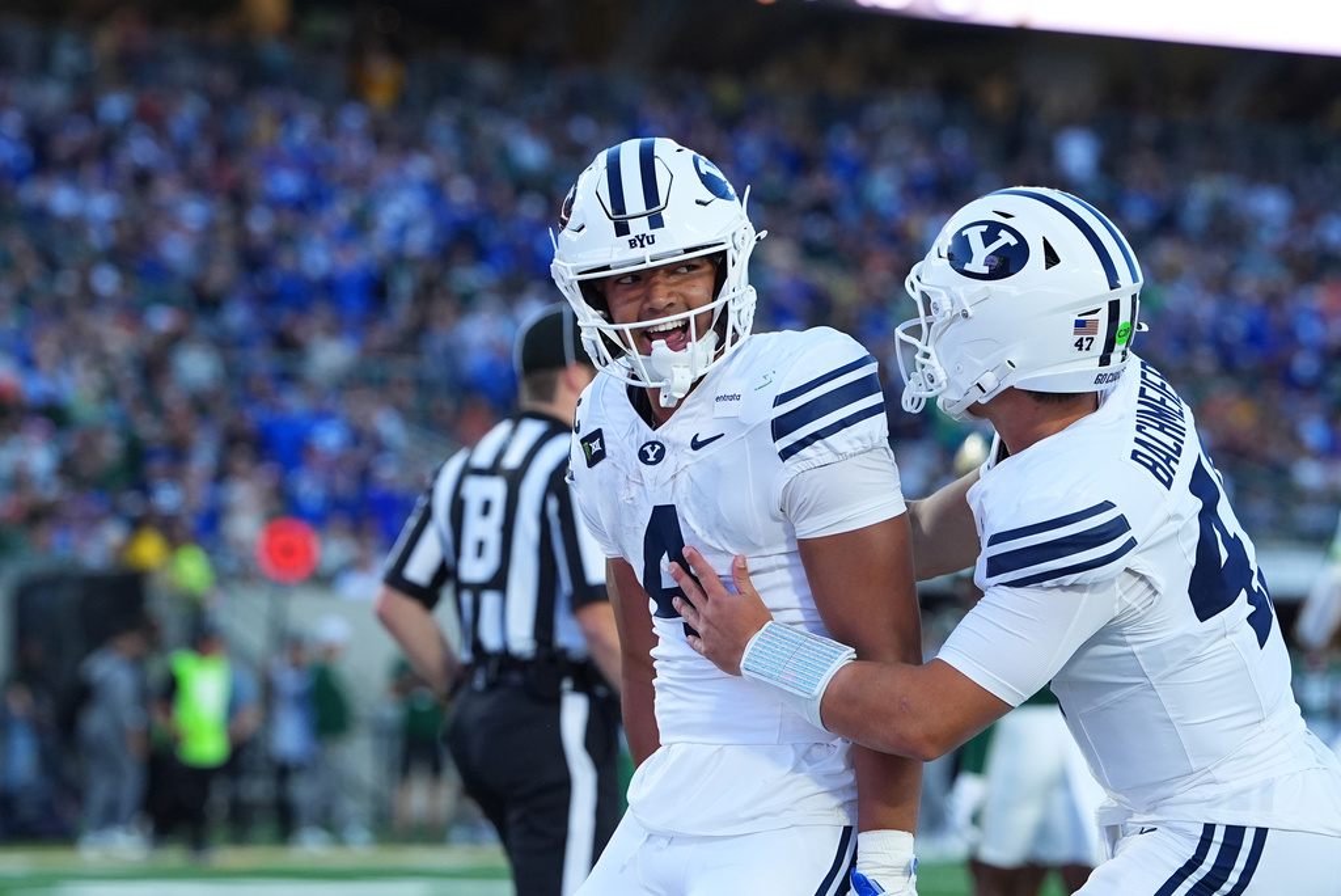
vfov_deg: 8.0
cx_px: 670
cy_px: 448
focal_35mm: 172
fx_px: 6410
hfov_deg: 11.9
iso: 1600
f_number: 2.8
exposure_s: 1/3200
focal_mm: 115
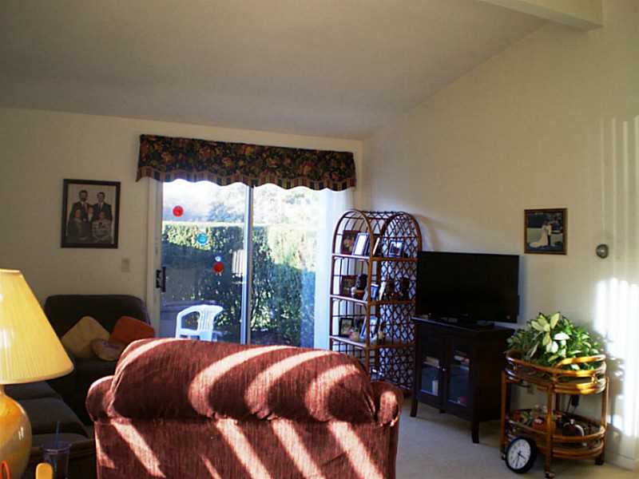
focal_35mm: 36
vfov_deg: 39.7
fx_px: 665
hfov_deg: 51.4
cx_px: 320
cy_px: 240
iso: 125
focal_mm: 6.3
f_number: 3.1
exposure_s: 1/30
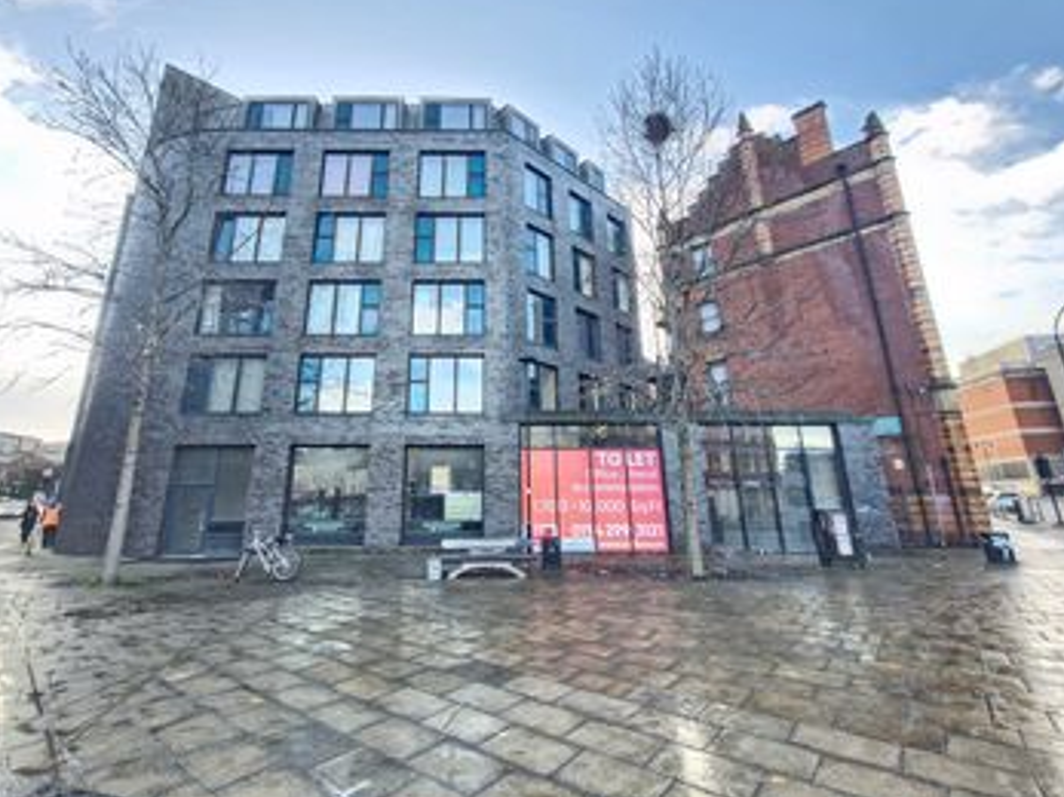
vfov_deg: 81.6
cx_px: 484
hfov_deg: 97.9
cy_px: 368
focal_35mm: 15
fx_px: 461
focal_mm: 1.74
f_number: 2.2
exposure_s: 1/50
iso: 80
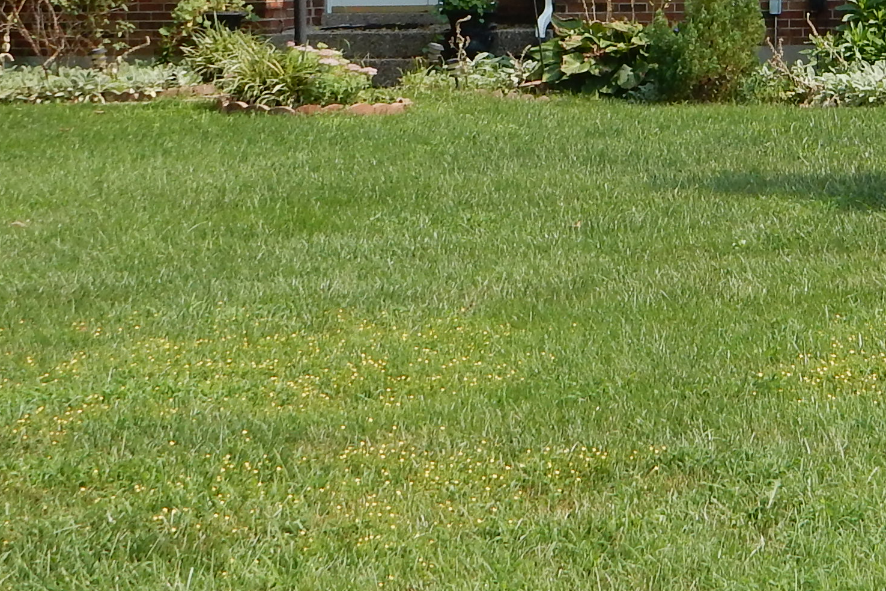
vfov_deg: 11.4
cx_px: 799
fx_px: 2879
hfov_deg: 17.2
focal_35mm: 117
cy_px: -205
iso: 125
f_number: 4
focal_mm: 6.4
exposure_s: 1/800
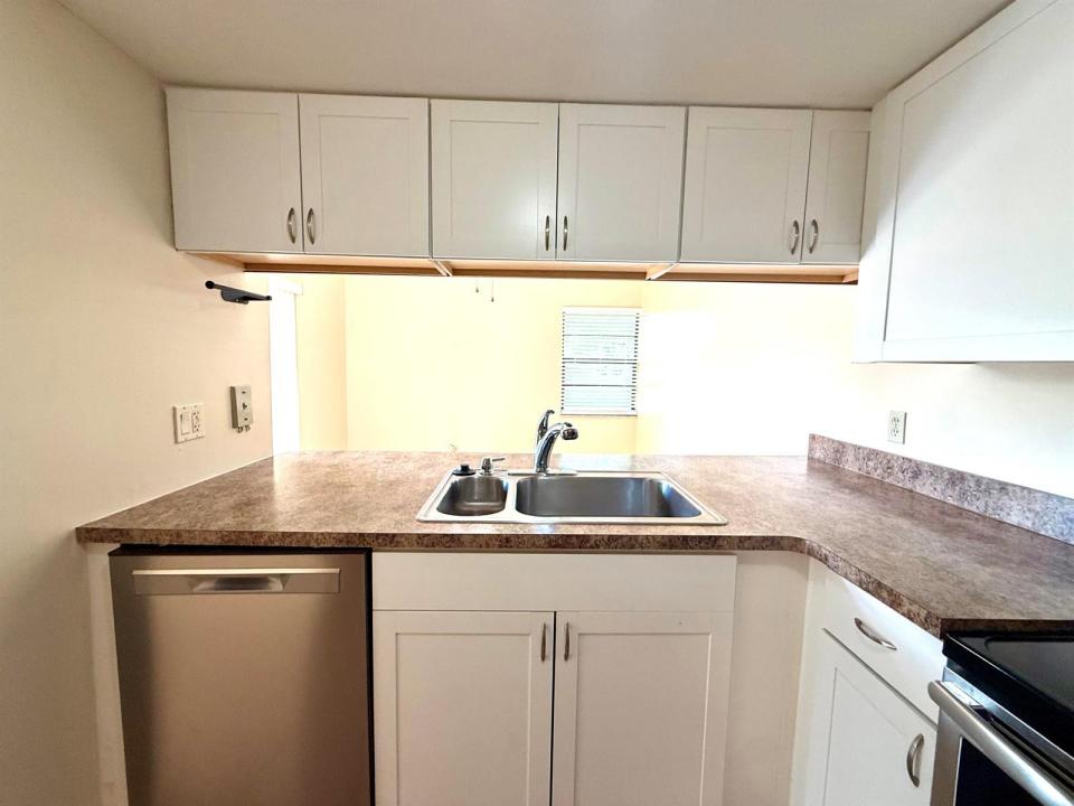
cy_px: 403
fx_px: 434
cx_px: 537
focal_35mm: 14
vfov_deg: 85.7
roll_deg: -1.6
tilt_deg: -4.7
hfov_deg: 102.1
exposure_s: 1/120
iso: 100
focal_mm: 2.22
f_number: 2.2
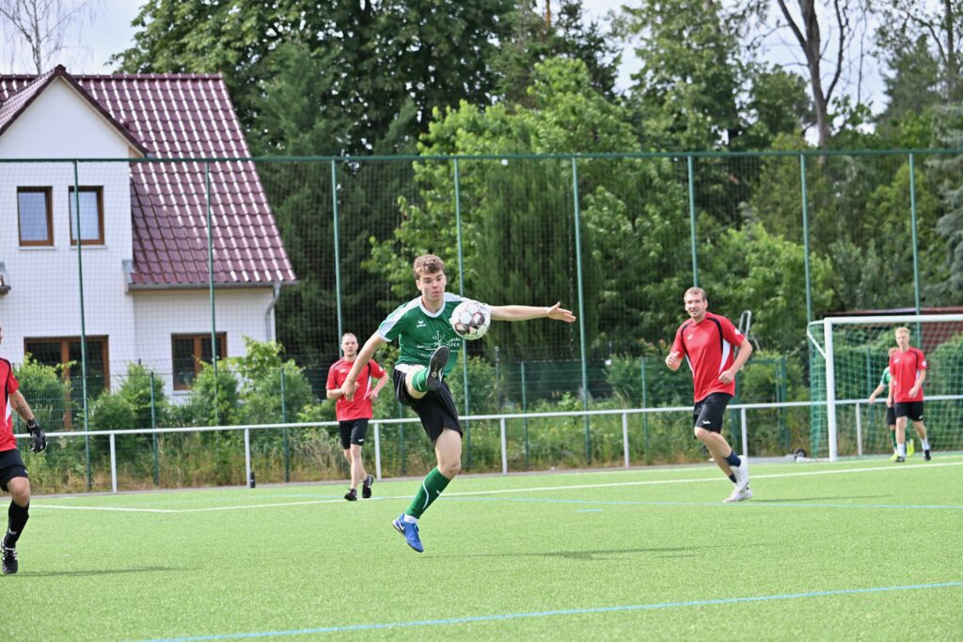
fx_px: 2996
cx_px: 482
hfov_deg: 18.3
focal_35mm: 112
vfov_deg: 12.2
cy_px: 321
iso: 500
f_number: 4.8
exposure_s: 1/1600
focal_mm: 112
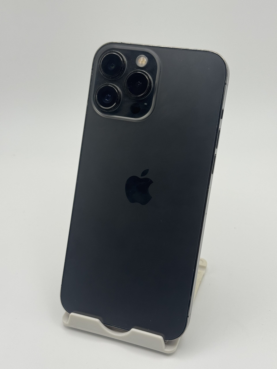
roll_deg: +0.9
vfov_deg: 39.7
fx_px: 512
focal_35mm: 48
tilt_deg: -33.0
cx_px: 138
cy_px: 184
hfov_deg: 30.3
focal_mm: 6.76
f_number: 1.78
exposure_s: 1/707
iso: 64
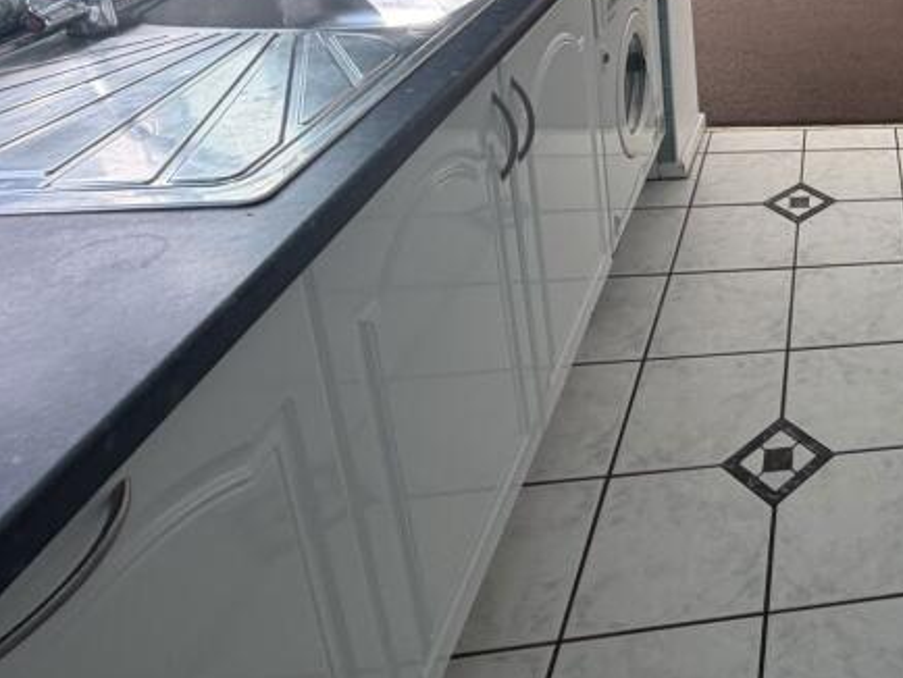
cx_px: 1030
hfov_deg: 41.7
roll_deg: -5.2
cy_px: 2
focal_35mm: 33
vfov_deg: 38.3
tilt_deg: -17.5
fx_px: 861
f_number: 2.2
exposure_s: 1/121
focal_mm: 2.22
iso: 50
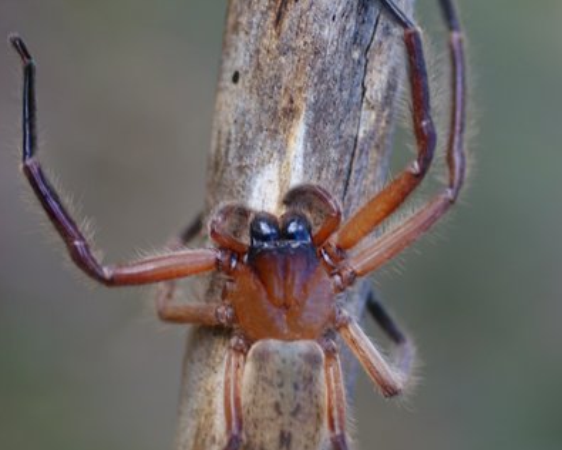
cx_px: 279
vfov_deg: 14.4
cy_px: 242
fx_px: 1780
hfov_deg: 17.9
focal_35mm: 107
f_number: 2.8
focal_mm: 50
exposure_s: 1/80
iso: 125
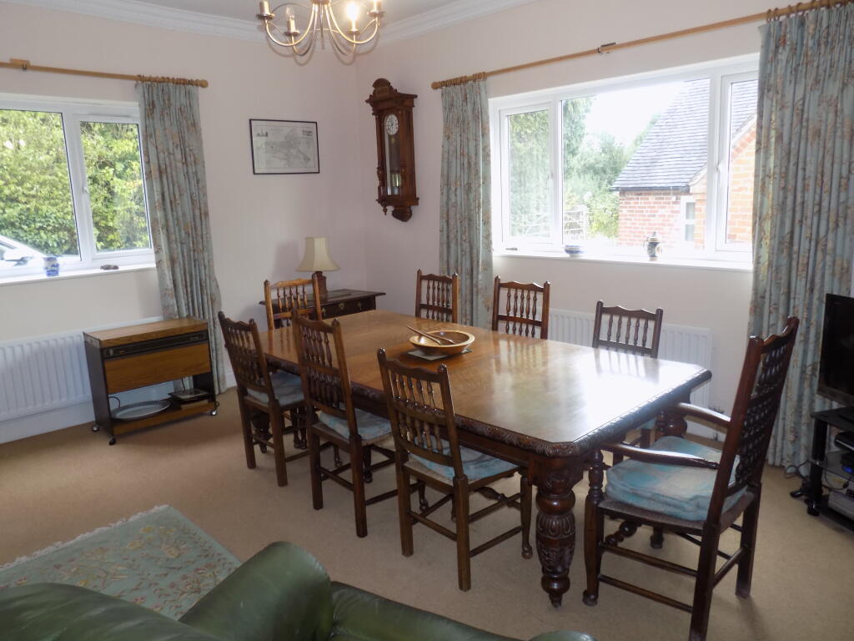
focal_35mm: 24
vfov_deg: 56.8
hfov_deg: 71.6
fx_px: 592
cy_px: 320
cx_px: 427
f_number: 3.1
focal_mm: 4.3
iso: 220
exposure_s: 1/30
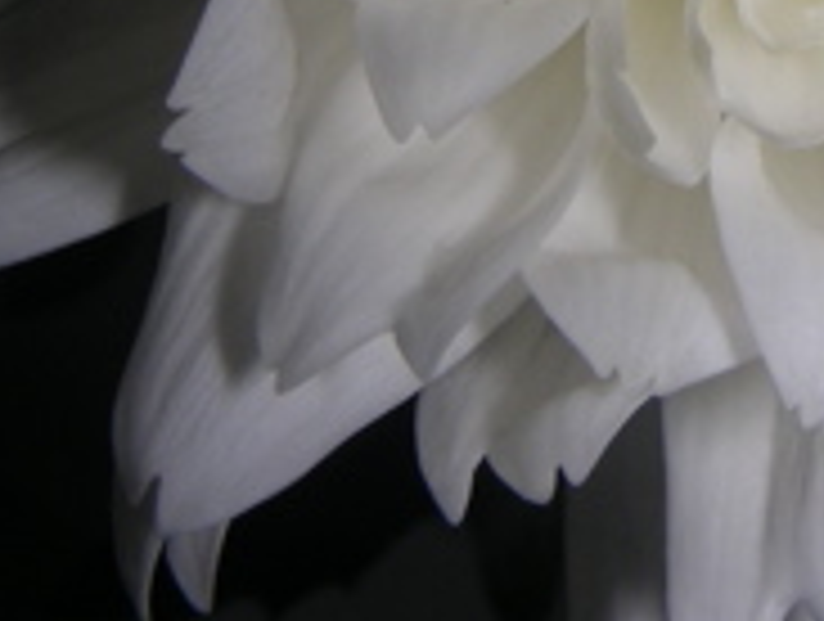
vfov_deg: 10.0
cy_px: -382
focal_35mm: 143
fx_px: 3411
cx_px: 829
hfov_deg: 13.6
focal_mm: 6.8
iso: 50
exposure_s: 1/60
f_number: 13.6
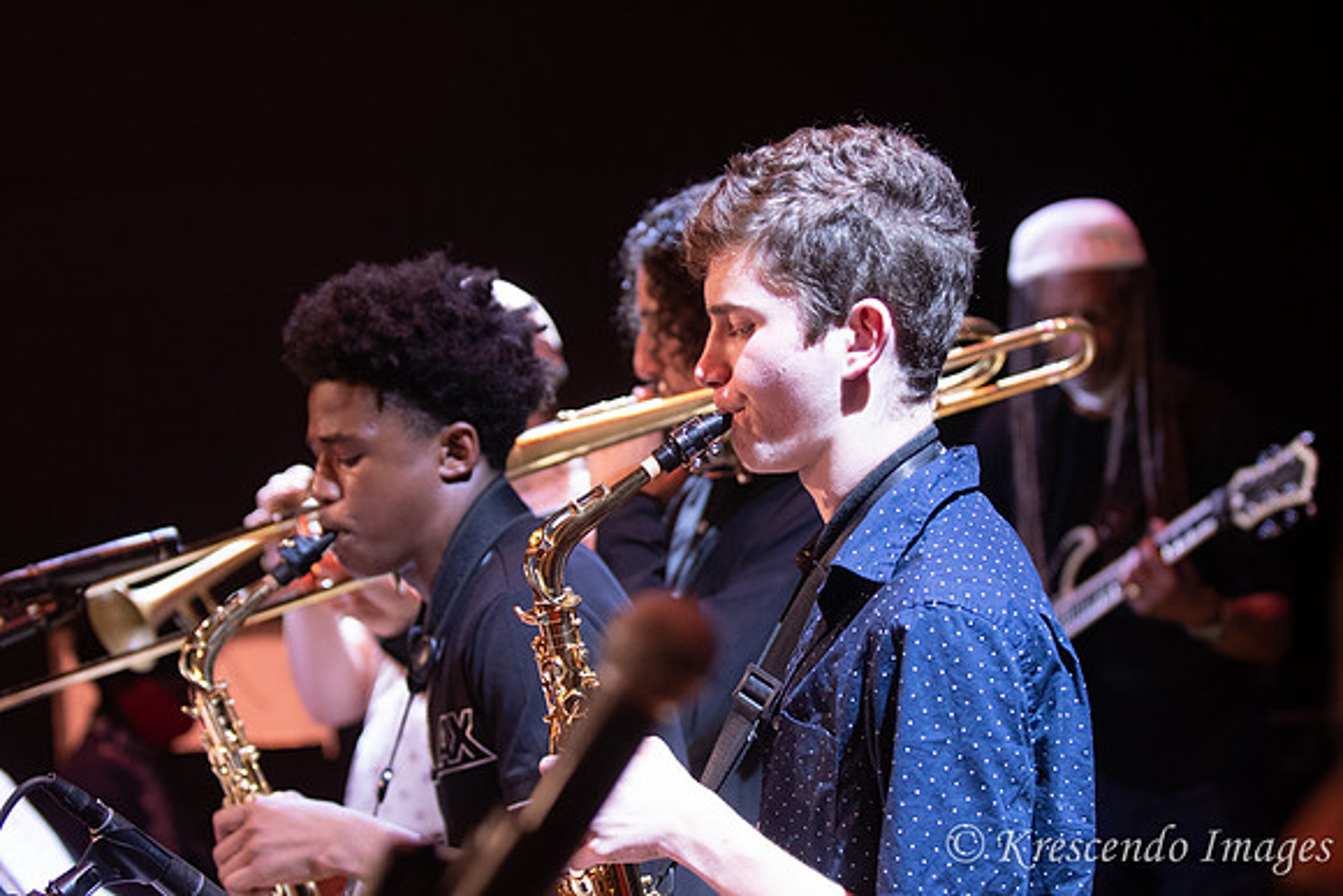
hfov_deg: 19.5
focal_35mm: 105
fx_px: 3918
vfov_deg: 13.0
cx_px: 672
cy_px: 448
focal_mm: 70
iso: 1600
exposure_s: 1/200
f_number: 2.8
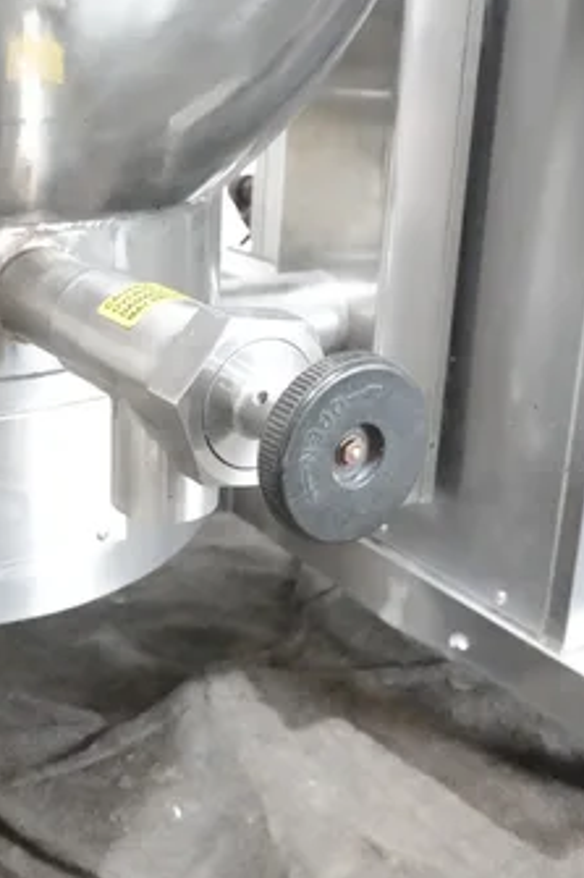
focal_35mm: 55
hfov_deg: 24.6
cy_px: 430
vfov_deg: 36.3
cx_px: 250
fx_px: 1340
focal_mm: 17.19
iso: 6400
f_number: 4
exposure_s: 1/50
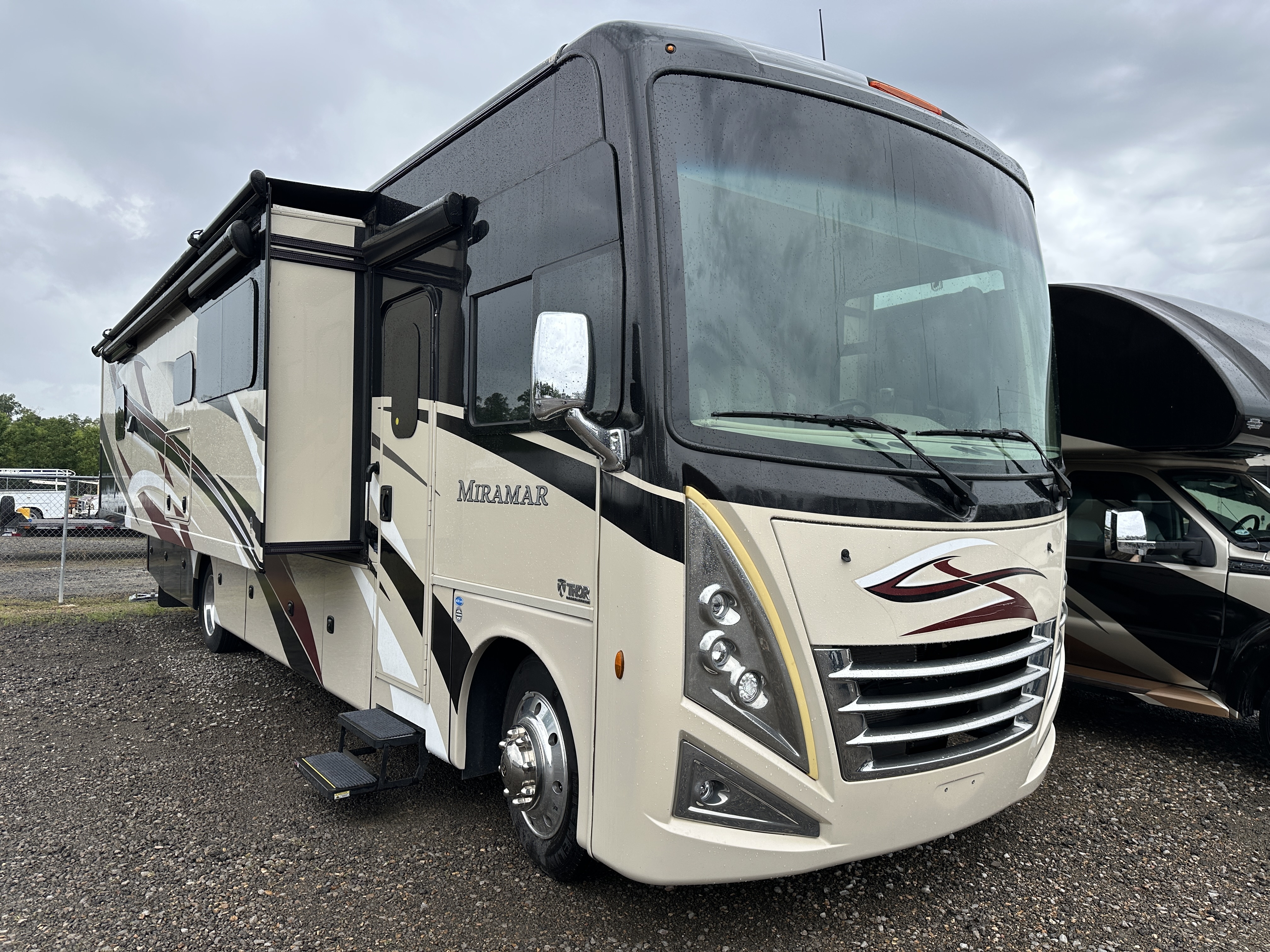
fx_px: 881
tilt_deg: +2.0
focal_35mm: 24
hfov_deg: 71.6
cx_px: 635
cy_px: 476
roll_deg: -0.2
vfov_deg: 56.8
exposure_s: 1/1040
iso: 80
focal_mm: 6.86
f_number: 1.78
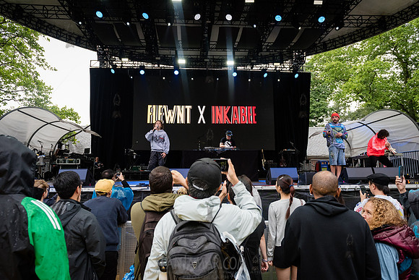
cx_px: 210
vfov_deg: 52.1
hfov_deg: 72.5
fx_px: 286
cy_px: 140
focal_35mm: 25
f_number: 4.5
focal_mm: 24
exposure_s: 1/1250
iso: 2000
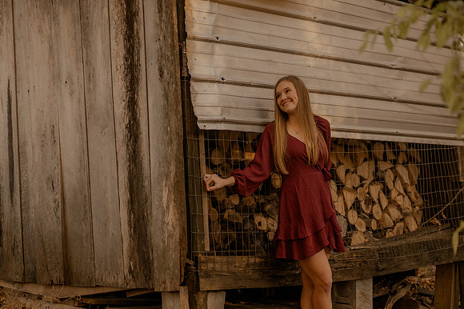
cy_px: 154
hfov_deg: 25.8
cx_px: 232
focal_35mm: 79
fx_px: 1012
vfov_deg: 17.4
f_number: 1.8
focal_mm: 50
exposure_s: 1/320
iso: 250
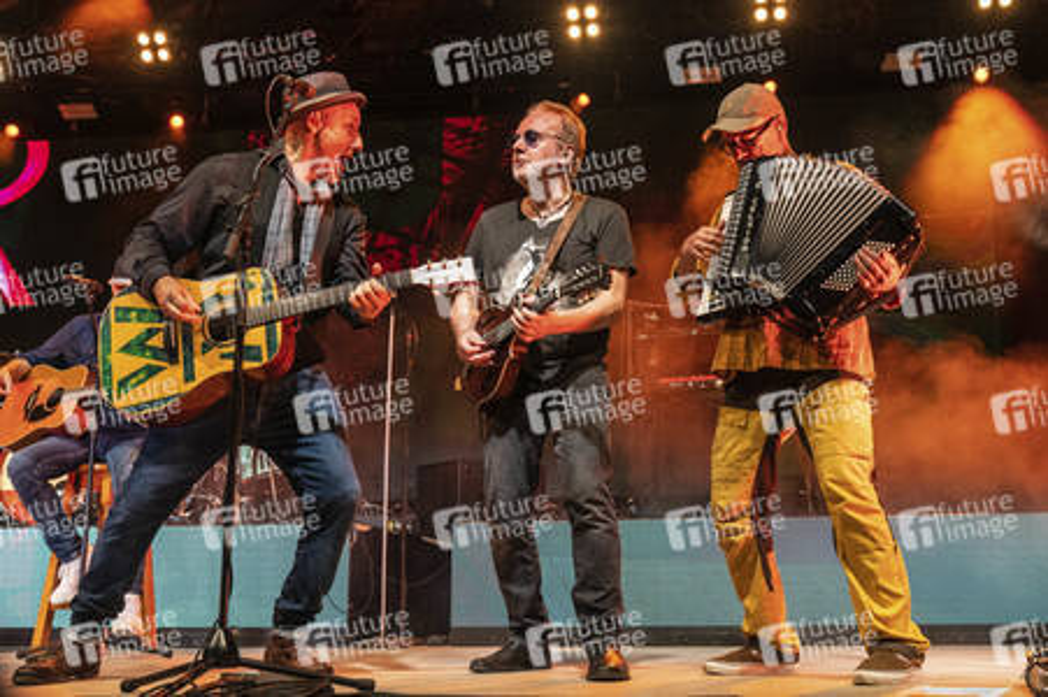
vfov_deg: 39.9
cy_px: 348
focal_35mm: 33
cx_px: 524
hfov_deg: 57.3
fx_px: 960
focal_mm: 33
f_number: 7.1
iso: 2500
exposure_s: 1/320
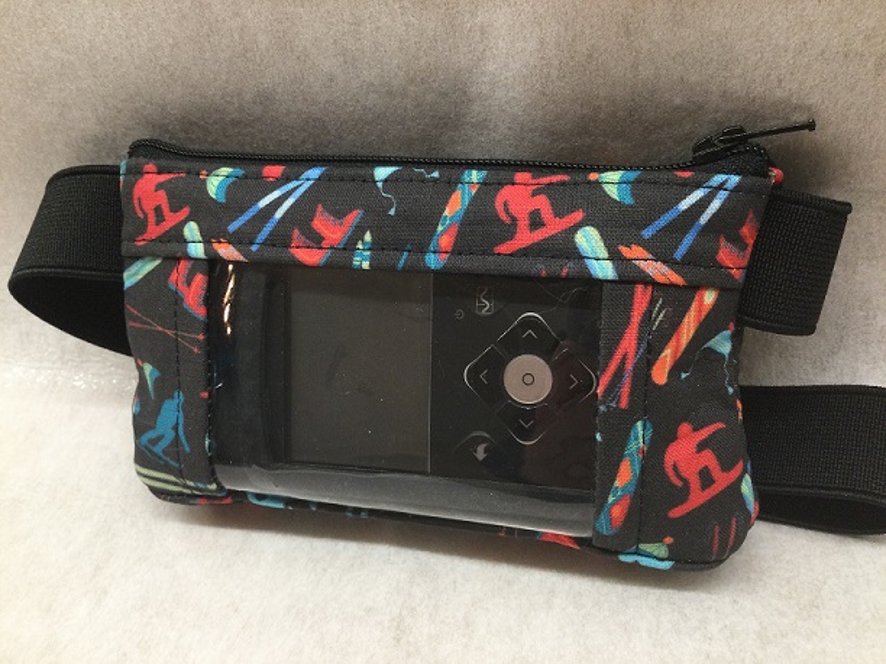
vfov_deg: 45.4
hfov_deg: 58.4
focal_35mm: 31
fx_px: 793
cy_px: 332
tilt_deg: -46.6
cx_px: 443
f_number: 2.4
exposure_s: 1/30
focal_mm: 3.3
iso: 64
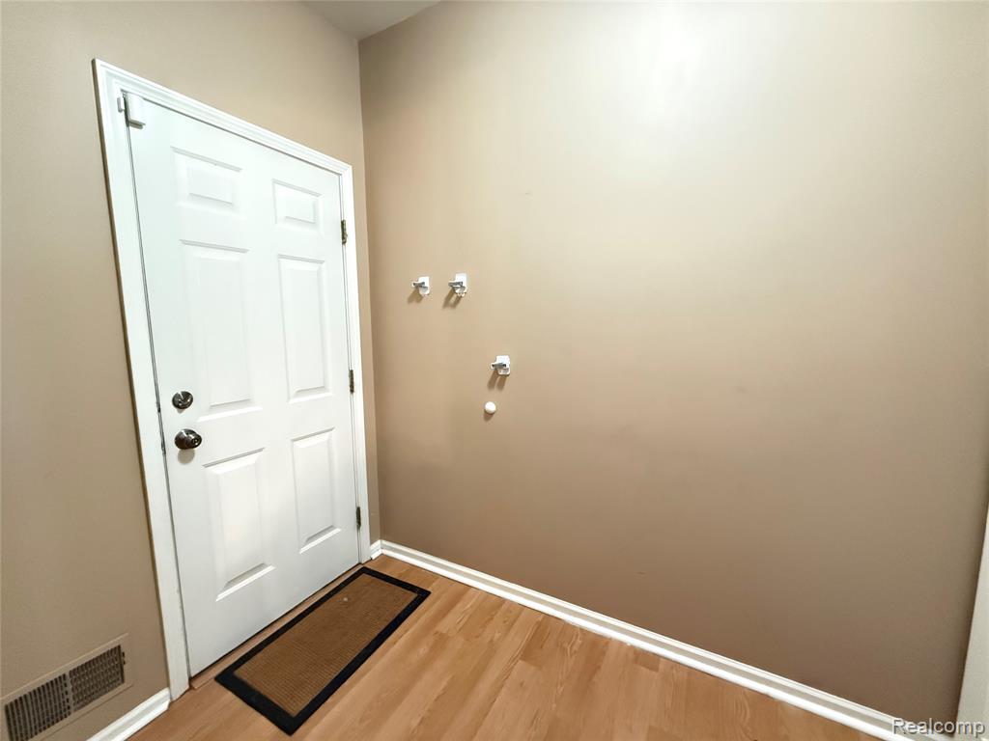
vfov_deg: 85.7
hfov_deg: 102.1
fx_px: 400
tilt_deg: -7.0
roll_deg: +0.6
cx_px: 494
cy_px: 370
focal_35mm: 14
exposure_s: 1/40
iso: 1600
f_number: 2.2
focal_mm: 2.22
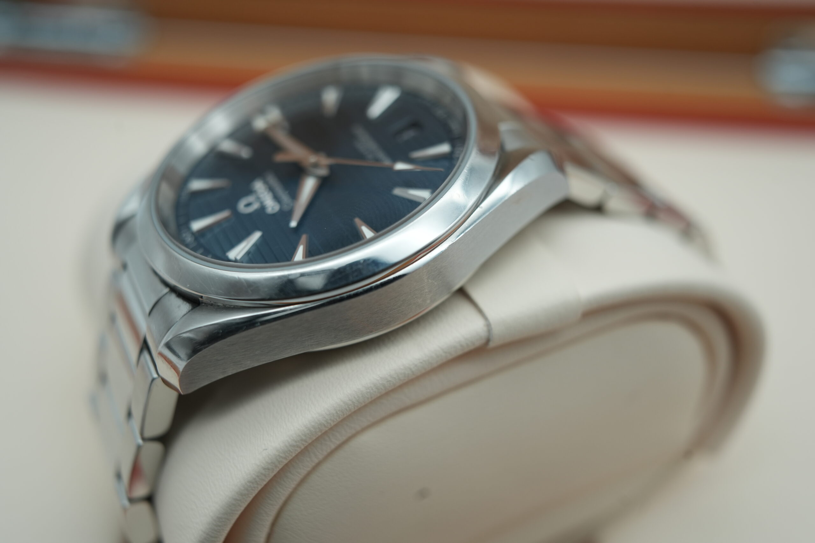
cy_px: 272
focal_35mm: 35
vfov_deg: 37.9
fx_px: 792
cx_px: 408
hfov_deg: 54.4
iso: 400
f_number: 5
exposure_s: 1/250
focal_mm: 35
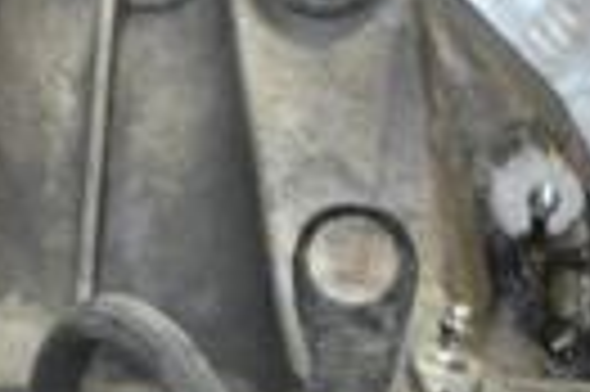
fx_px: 2930
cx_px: 239
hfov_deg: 11.5
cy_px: 631
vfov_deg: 7.5
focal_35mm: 179
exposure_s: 1/60
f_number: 4.2
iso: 1800
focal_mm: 26
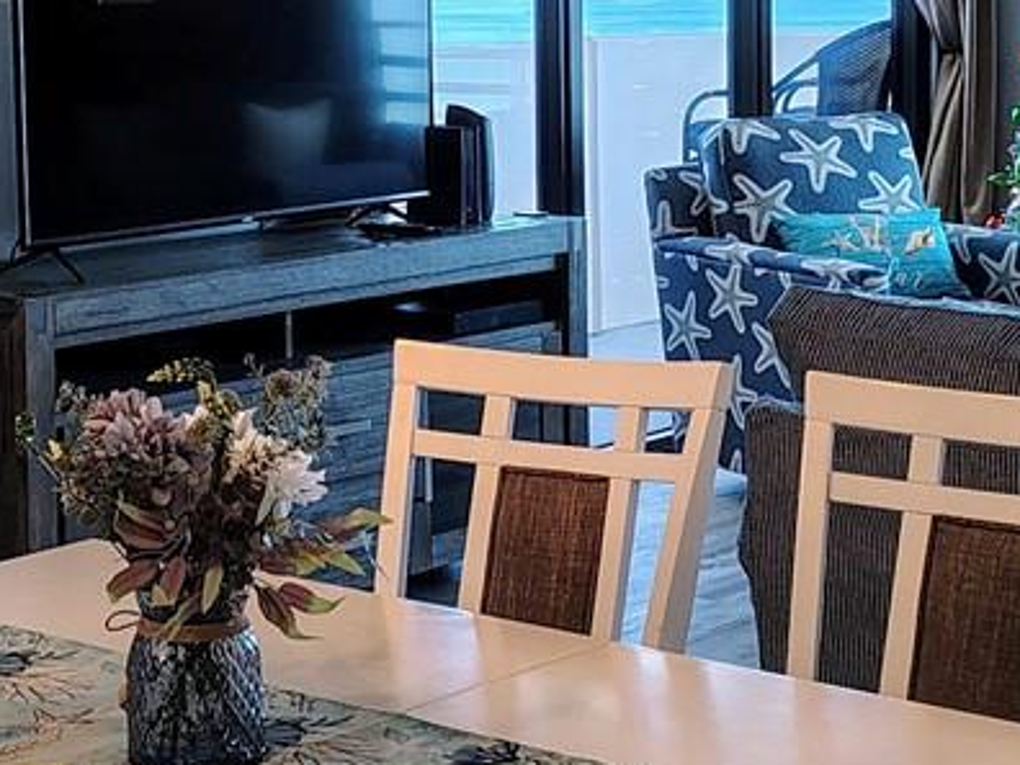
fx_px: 2858
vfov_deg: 15.2
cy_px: 227
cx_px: 345
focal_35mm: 97
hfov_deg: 20.2
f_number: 1.8
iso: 400
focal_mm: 5.56
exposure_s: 1/120
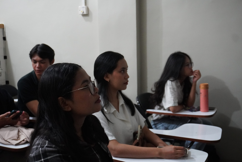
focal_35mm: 44
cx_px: 121
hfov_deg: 45.0
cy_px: 81
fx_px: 292
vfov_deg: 30.9
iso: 5000
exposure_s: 1/50
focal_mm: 29
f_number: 4.5
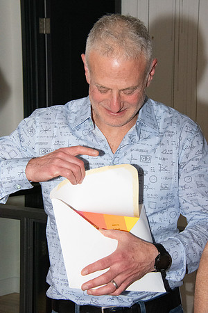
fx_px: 884
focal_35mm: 102
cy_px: 156
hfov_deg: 13.4
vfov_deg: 20.0
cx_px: 104
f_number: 14
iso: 5000
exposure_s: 1/200
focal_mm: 68
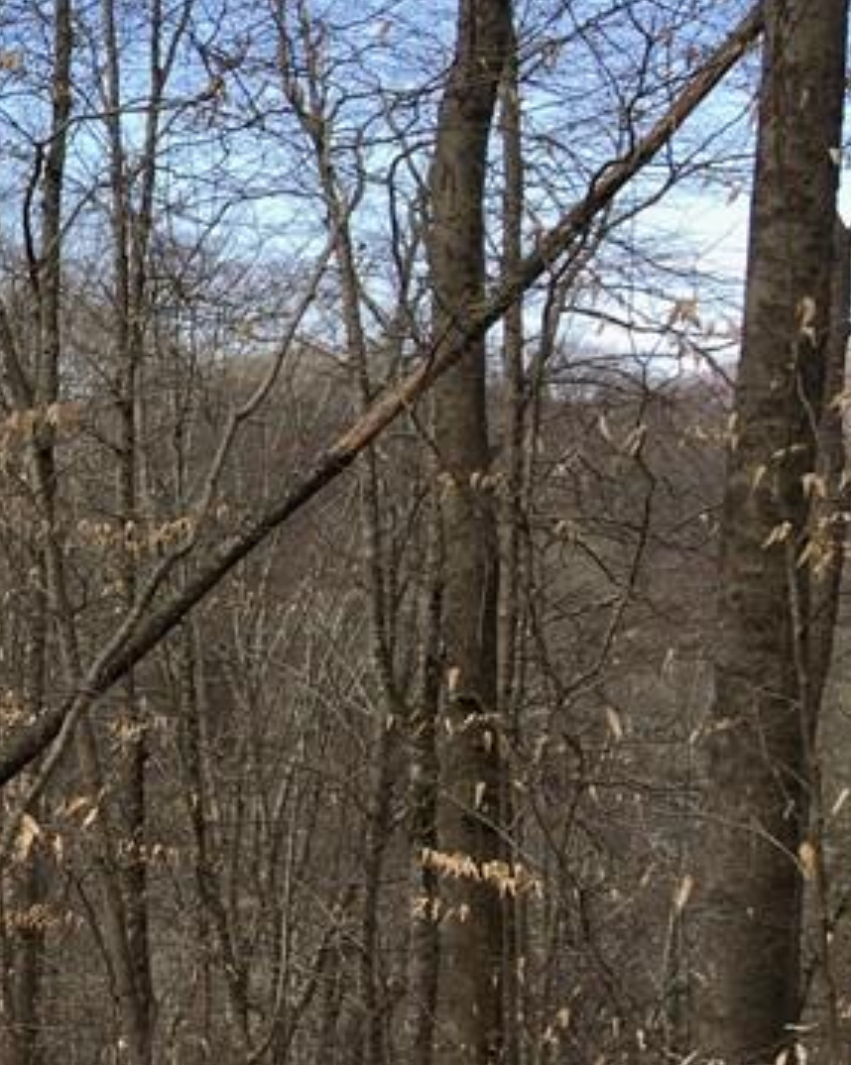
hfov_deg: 16.2
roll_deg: -0.8
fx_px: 2552
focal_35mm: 81
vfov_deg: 23.5
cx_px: -634
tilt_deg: -4.5
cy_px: 687
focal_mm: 4.15
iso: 25
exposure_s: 1/538
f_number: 2.2
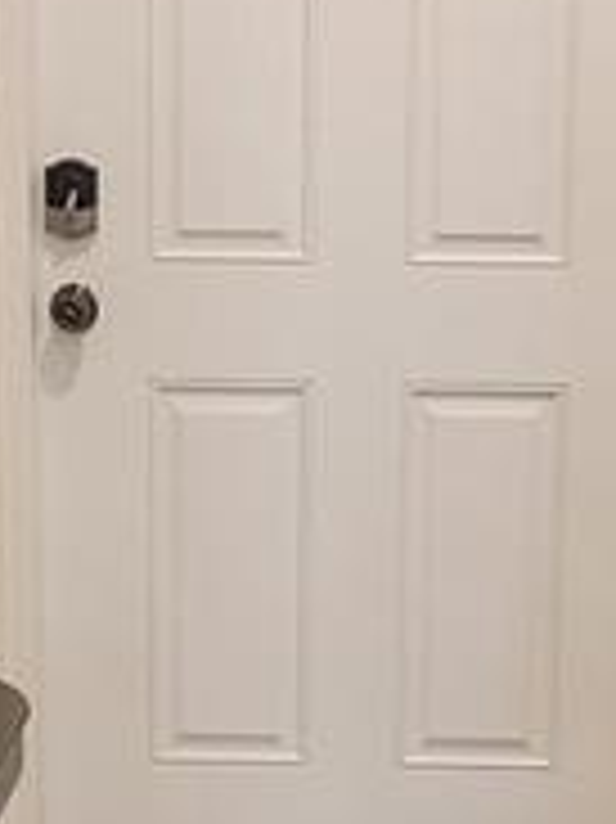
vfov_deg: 12.8
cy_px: 905
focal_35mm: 151
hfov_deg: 9.8
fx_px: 3587
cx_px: 342
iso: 250
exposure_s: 1/120
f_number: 1.8
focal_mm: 5.4
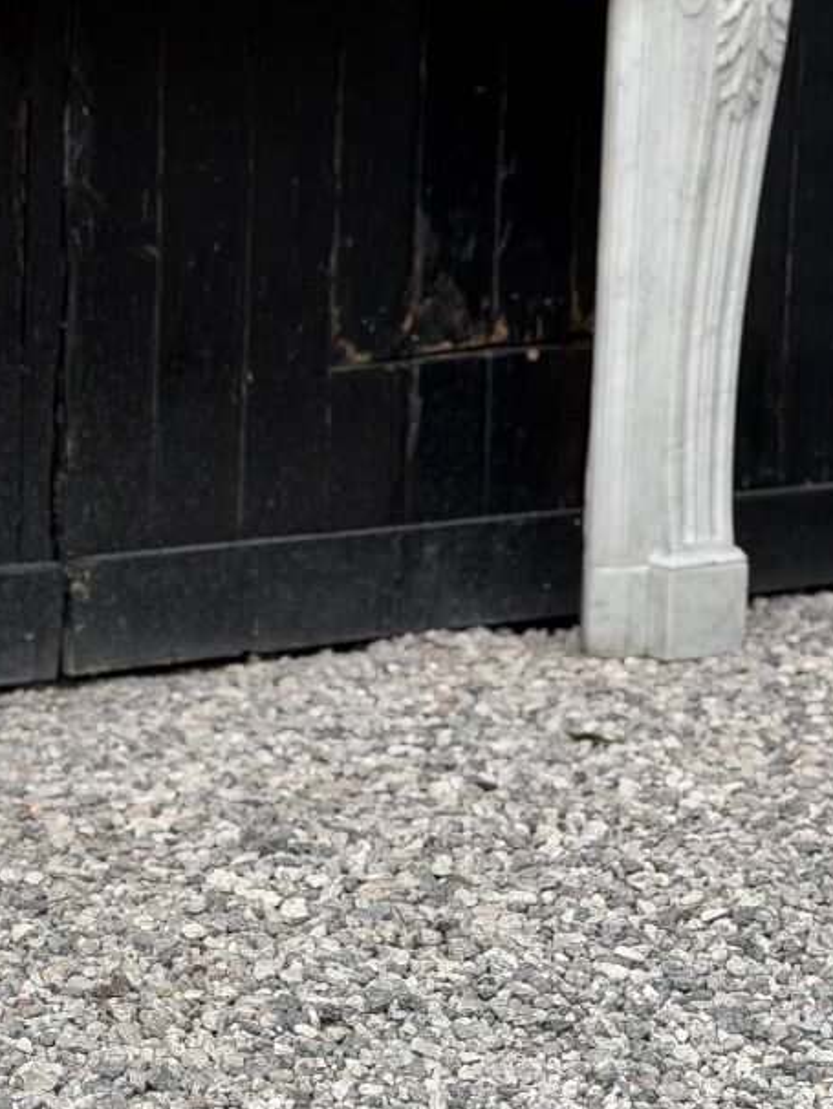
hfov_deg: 15.4
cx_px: 130
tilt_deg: -10.1
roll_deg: -1.5
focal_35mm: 95
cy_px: 554
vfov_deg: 20.6
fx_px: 3046
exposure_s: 1/1085
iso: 64
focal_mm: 6.76
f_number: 1.78
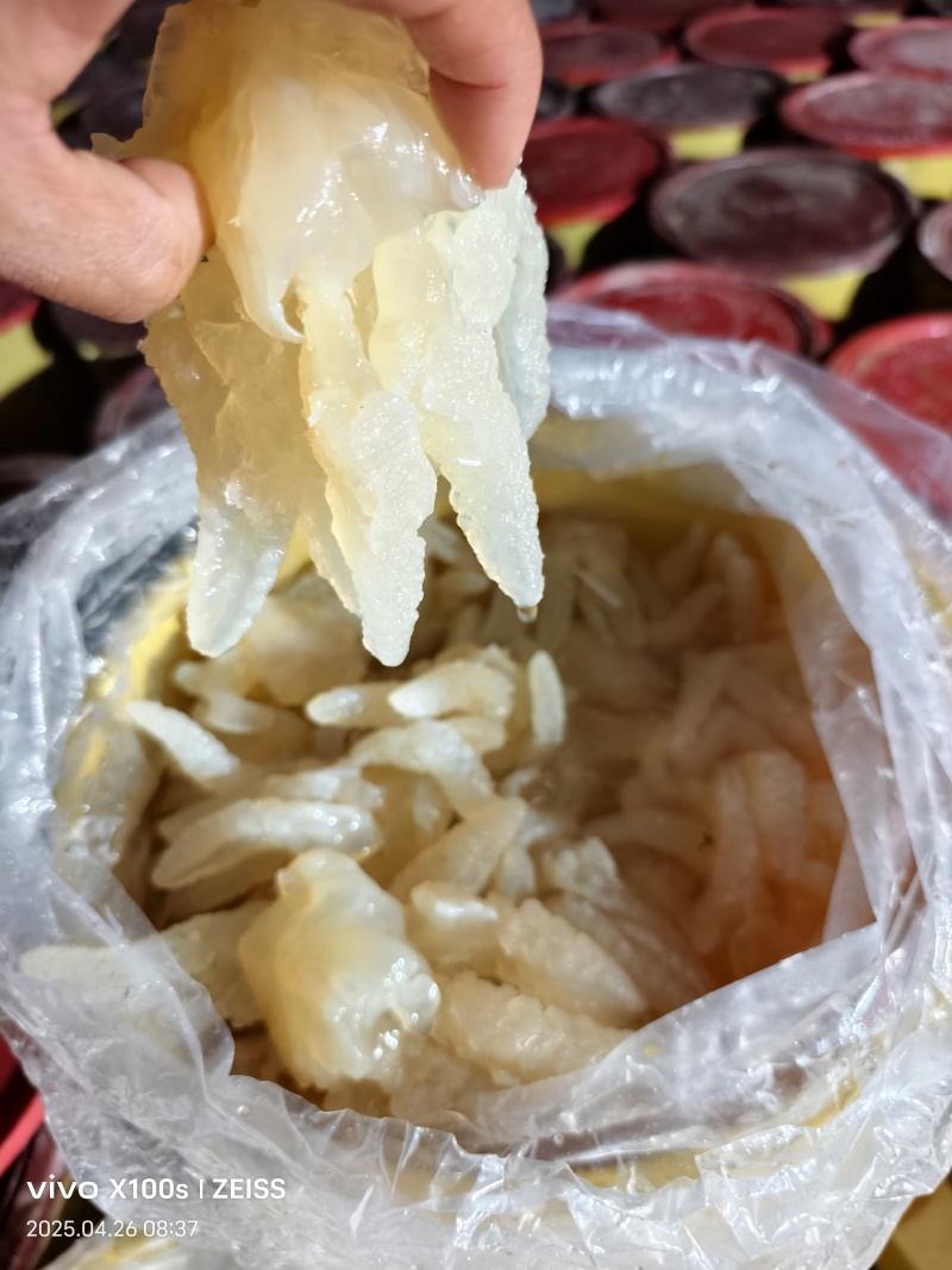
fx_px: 844
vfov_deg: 73.9
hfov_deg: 58.9
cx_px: 476
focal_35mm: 23
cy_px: 635
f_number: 1.57
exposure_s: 1/33.3
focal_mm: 5.6
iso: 1458
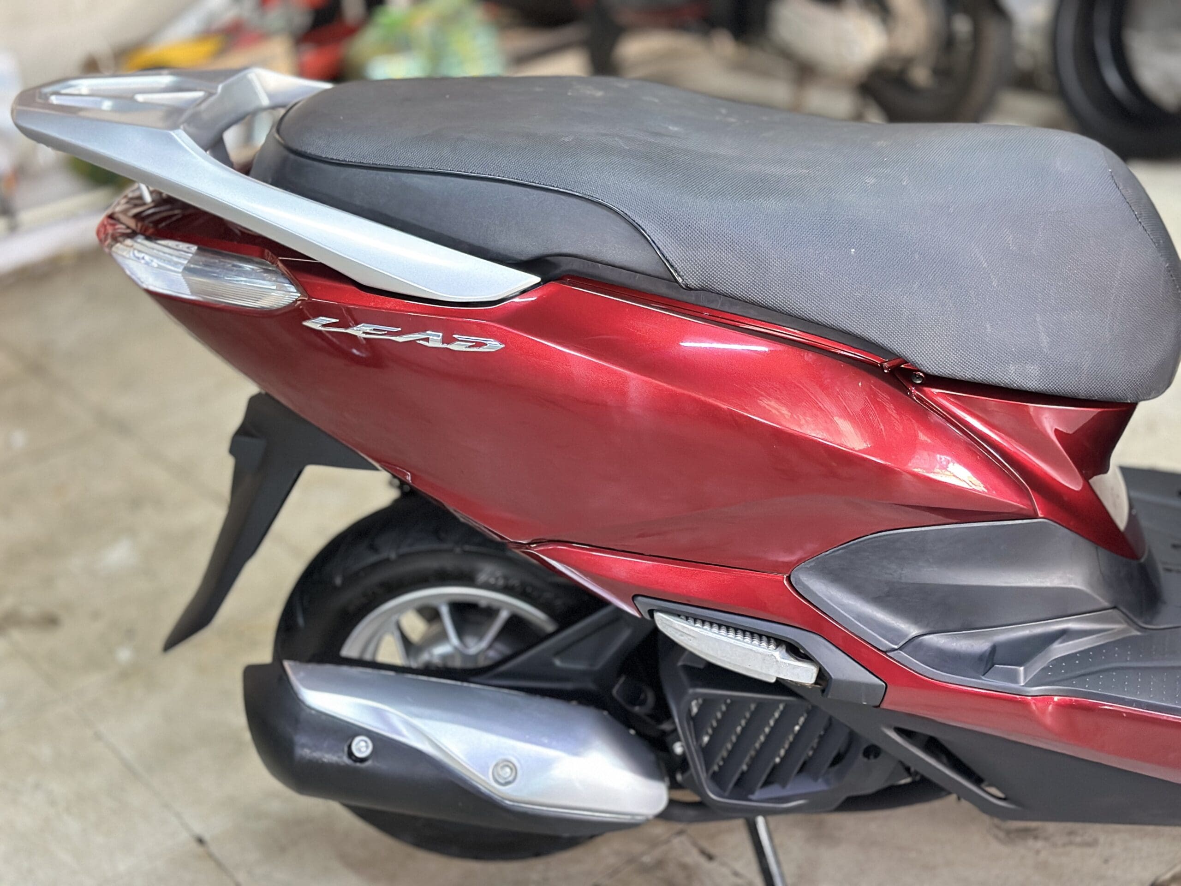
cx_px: 590
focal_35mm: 48
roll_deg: +7.8
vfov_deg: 30.3
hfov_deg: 39.7
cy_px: 443
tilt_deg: -26.2
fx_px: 1638
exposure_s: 1/25
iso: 800
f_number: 1.78
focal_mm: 6.86
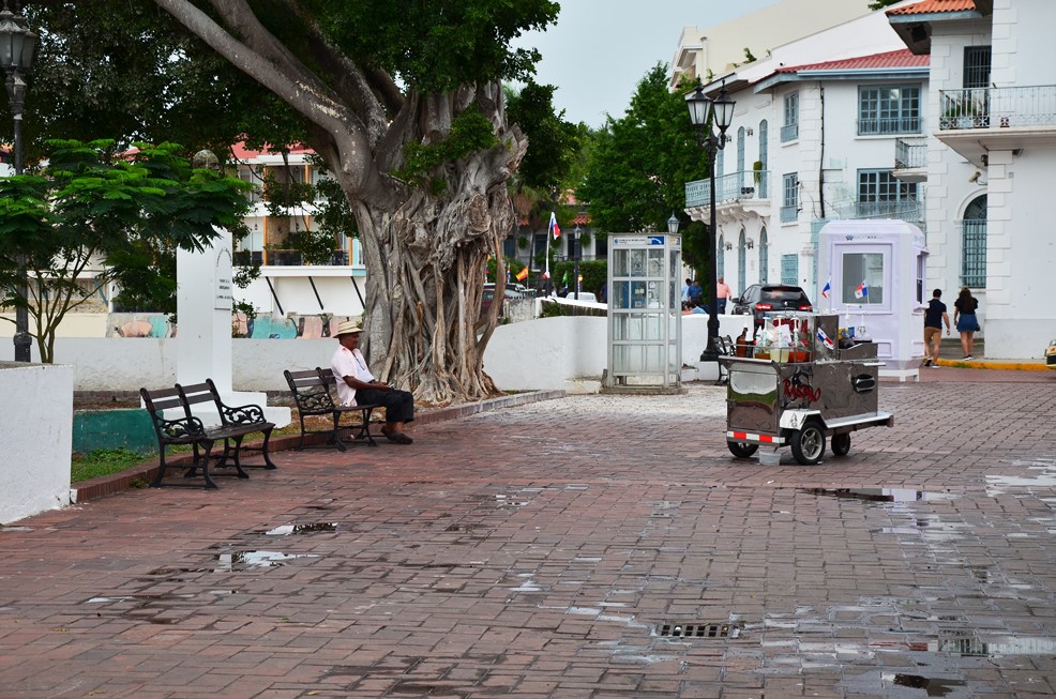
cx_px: 528
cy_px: 350
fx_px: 2547
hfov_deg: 23.4
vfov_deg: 15.6
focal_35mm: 87
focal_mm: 58
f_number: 7.1
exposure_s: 1/500
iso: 200
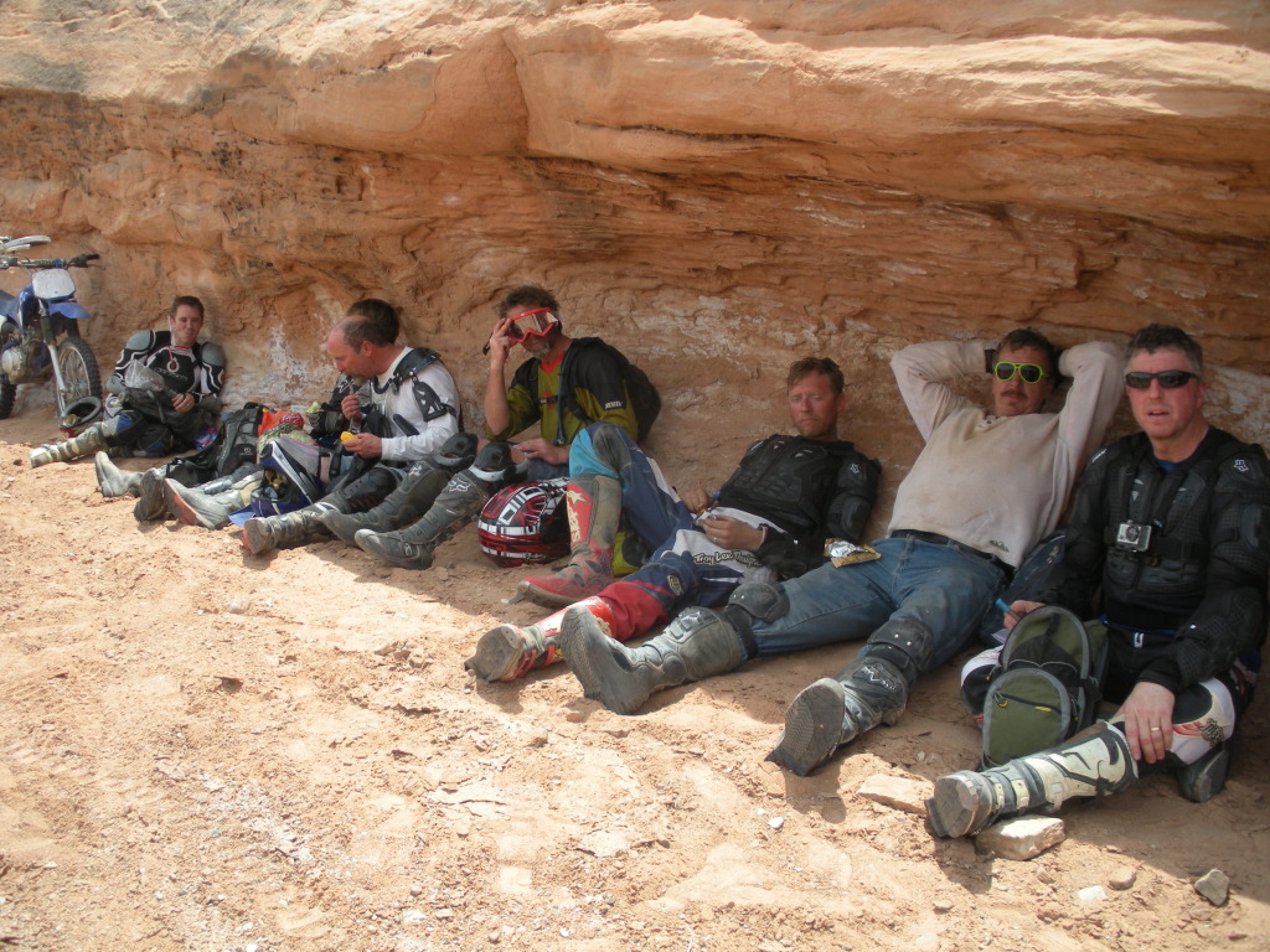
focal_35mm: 36
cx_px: 635
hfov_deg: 51.4
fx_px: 1321
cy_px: 476
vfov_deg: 39.7
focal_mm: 6.3
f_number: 3.5
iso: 64
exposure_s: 1/377
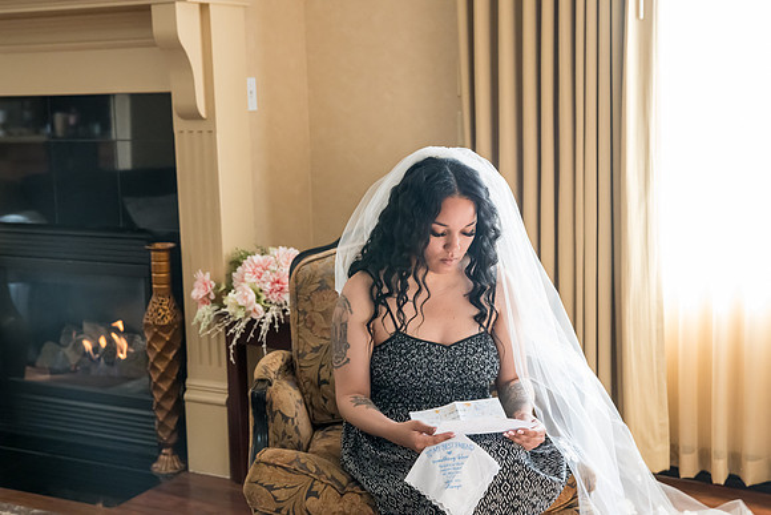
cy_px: 258
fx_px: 1114
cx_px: 386
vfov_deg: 26.0
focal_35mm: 52
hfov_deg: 38.2
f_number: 4.5
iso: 4000
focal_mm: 52
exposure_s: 1/320
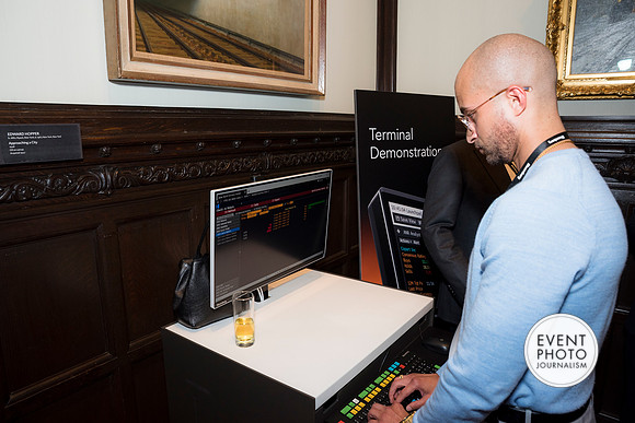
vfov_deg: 52.6
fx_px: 429
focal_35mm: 24
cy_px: 212
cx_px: 318
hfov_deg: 73.0
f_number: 5
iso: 800
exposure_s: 1/125
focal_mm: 24
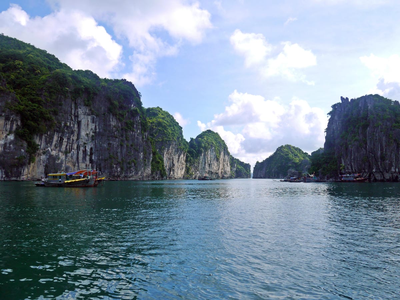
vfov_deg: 49.7
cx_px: 200
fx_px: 324
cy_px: 150
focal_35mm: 28
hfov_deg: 63.4
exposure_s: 1/400
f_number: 7.1
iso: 160
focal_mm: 14
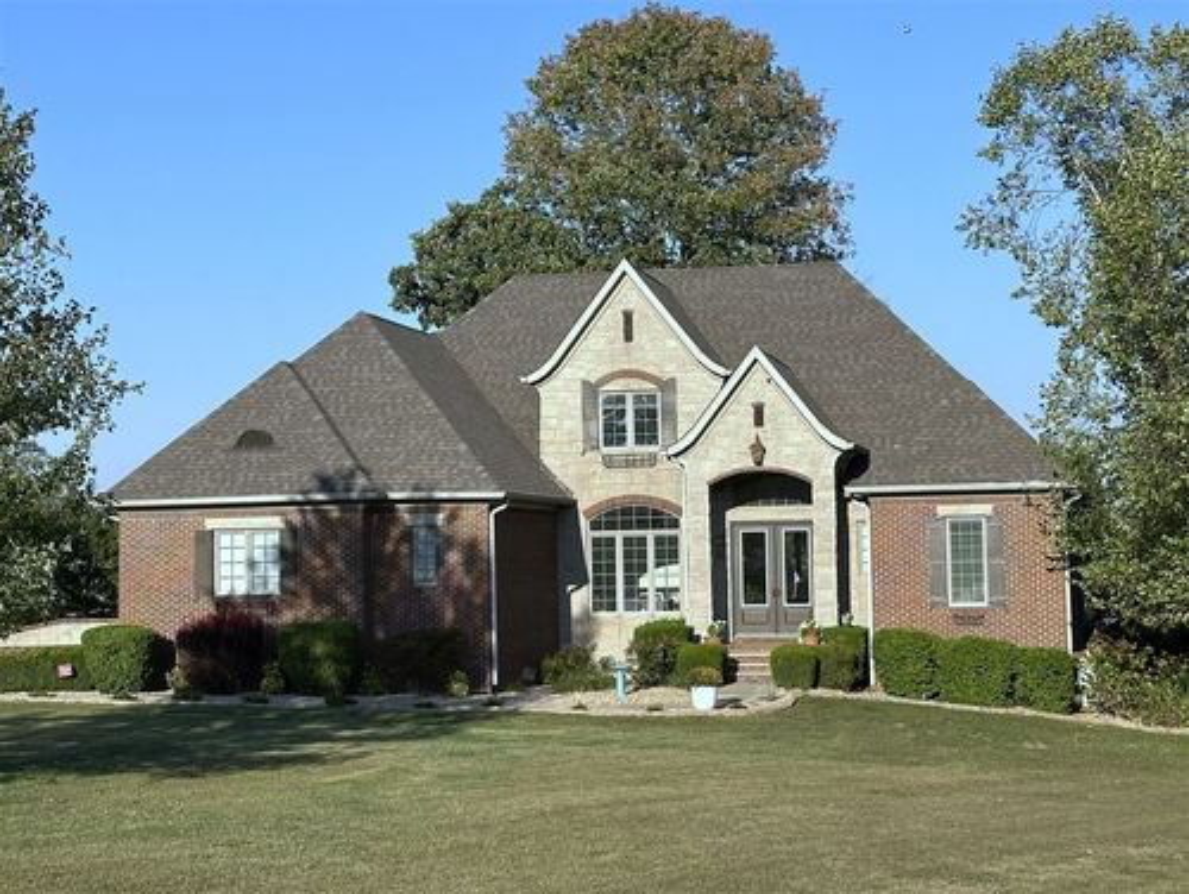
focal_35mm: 66
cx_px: 594
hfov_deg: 29.4
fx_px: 2269
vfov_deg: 22.3
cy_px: 447
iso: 64
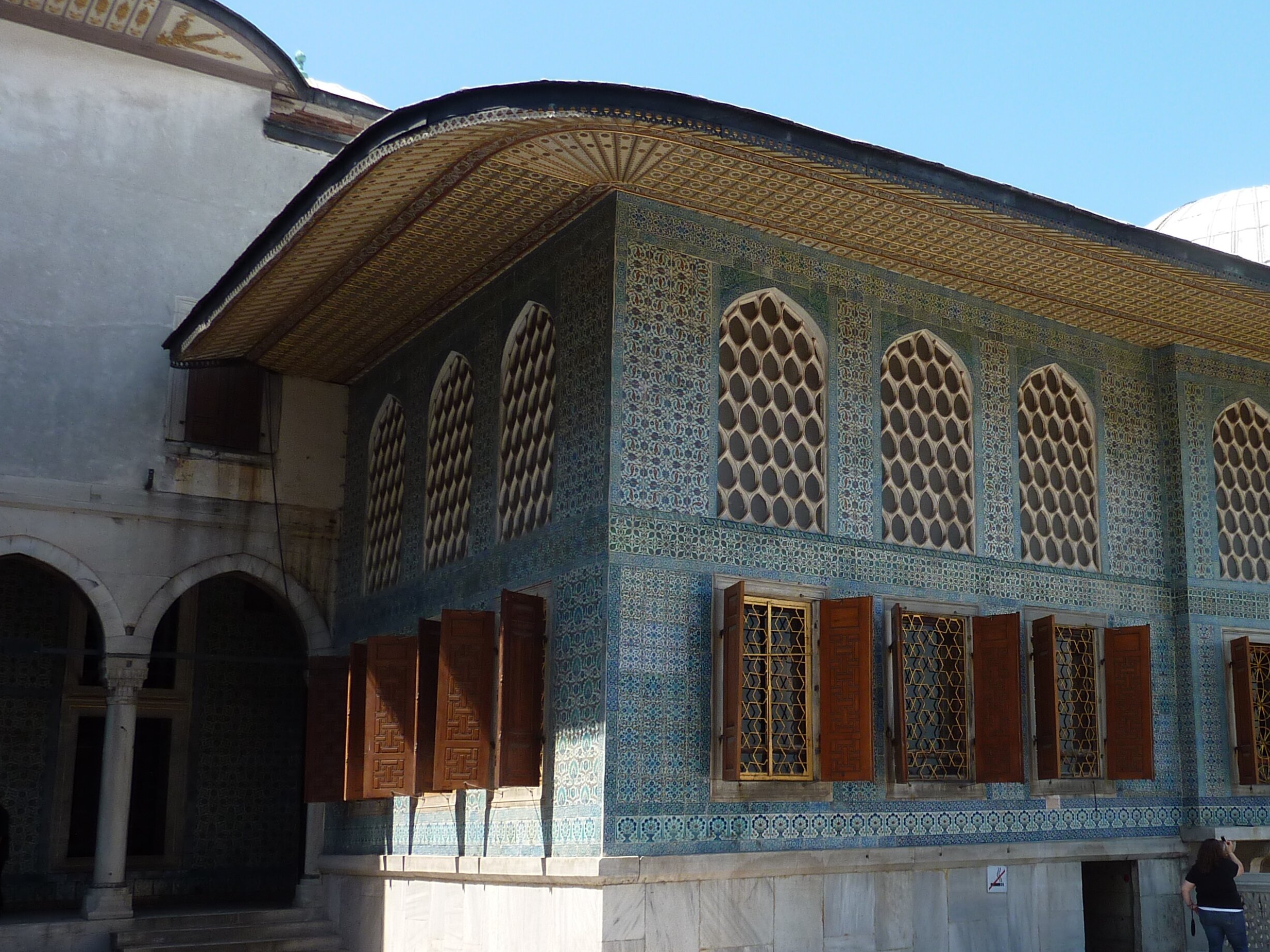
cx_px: 933
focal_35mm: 37
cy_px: 587
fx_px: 1358
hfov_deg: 48.4
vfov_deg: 38.5
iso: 80
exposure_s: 1/400
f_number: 4
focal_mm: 4.1
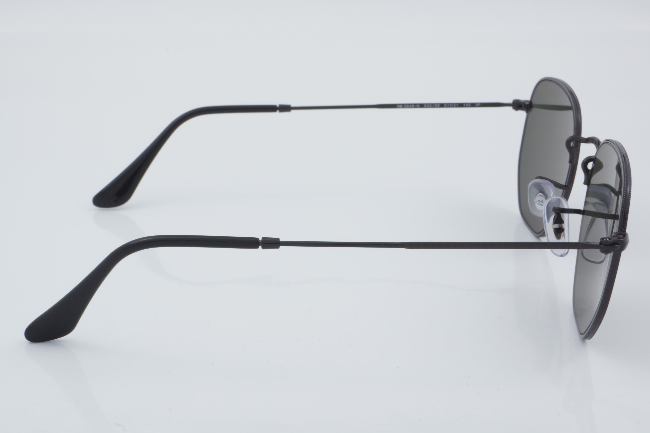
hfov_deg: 27.0
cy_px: 216
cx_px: 325
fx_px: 1354
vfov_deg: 18.2
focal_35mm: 75
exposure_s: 1/4
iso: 100
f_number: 32
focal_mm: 50
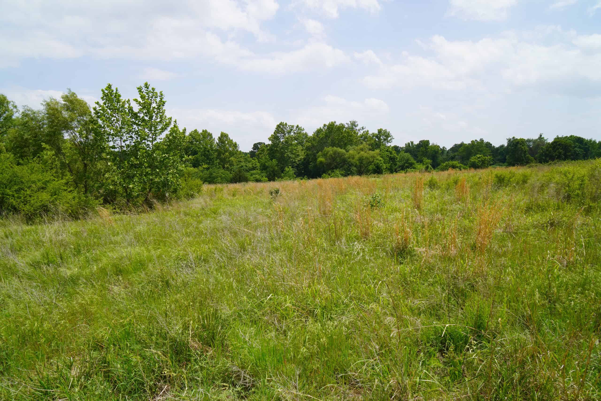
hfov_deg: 73.7
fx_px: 401
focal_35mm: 24
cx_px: 300
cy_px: 200
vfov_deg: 53.1
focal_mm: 16
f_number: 10
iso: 100
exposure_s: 1/160
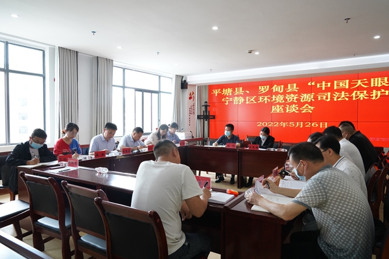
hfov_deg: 73.7
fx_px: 259
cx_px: 194
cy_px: 130
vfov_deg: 53.1
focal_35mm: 24
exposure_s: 1/80
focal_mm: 24
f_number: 8
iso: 4000
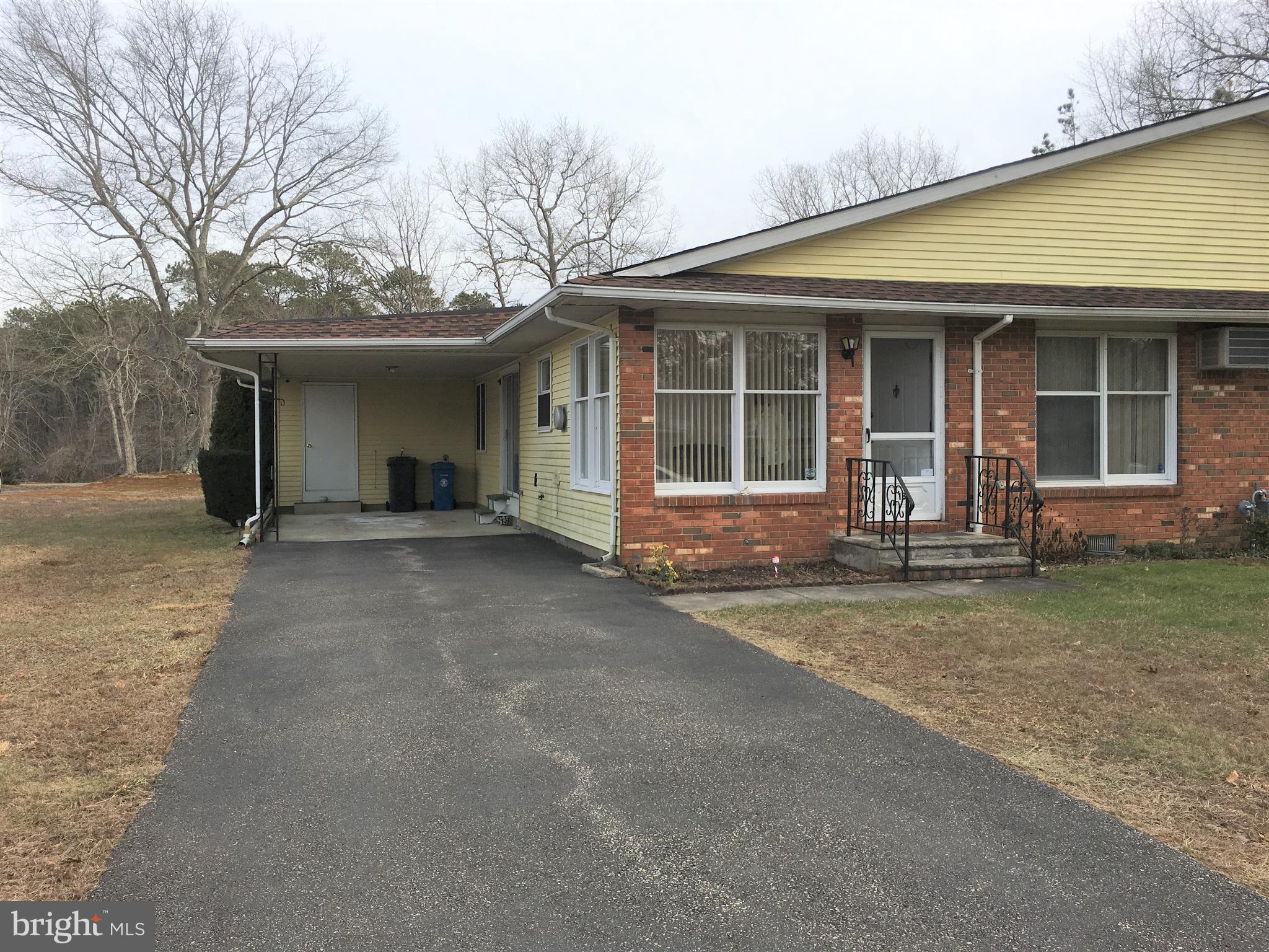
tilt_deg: -0.5
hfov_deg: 61.7
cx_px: 634
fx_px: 1063
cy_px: 476
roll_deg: -0.1
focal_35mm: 29
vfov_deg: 48.2
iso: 25
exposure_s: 1/916
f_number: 2.2
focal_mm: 4.15
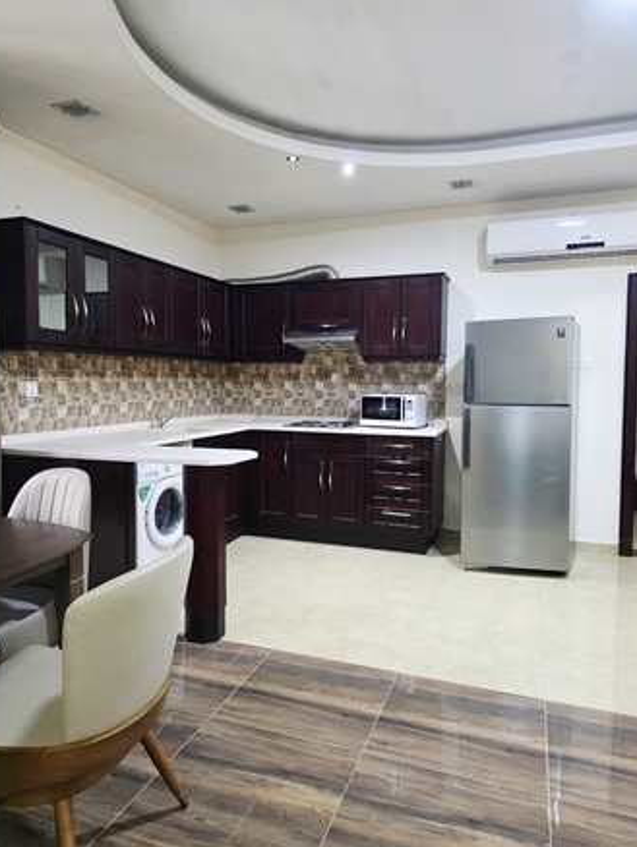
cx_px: 309
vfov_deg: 71.6
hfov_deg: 56.9
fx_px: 588
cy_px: 426
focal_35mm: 24
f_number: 1.7
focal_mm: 6.3
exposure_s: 1/101
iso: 1250
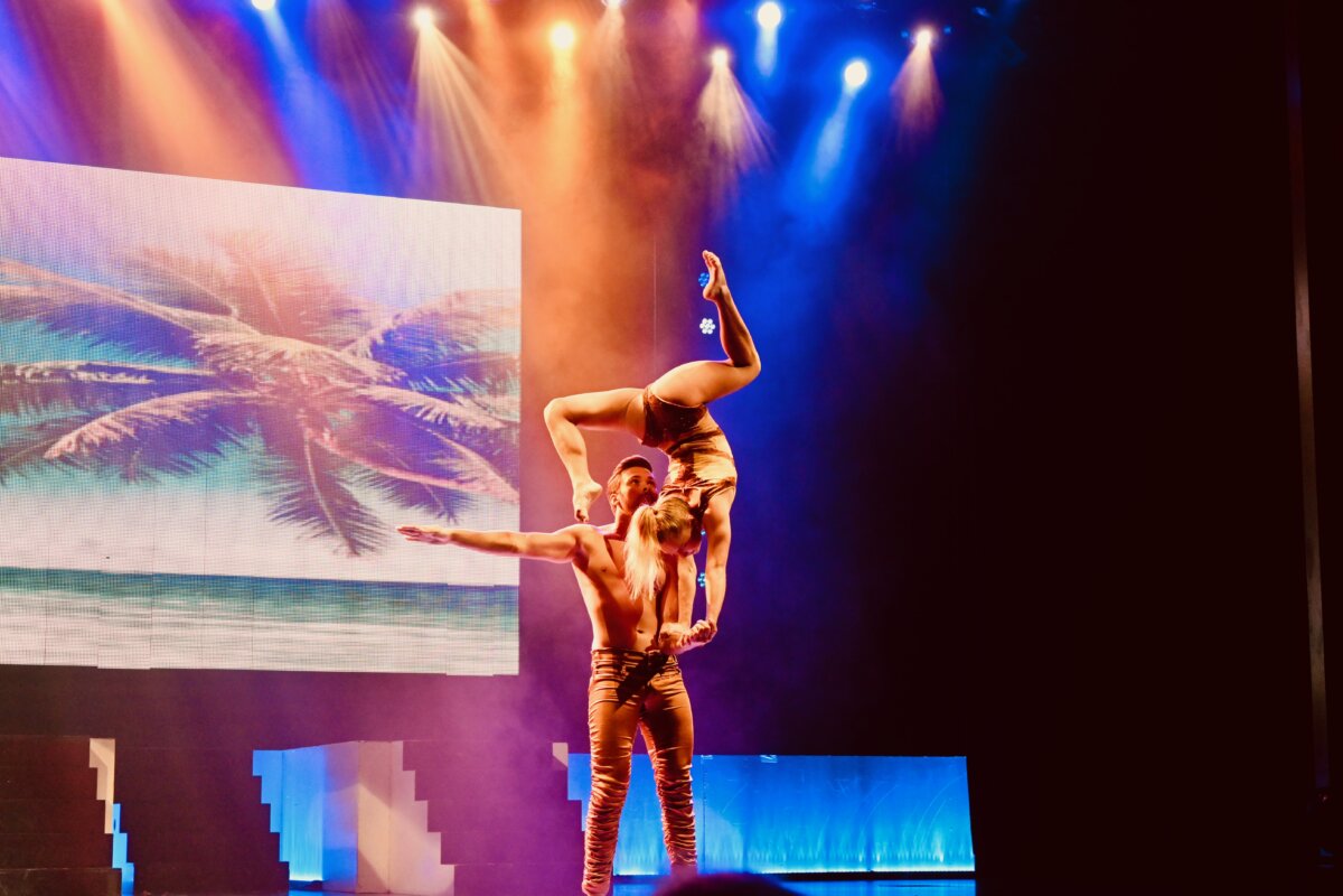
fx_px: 2294
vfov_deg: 22.1
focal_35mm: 62
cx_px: 672
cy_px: 448
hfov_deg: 32.6
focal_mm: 41
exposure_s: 1/60
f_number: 5.6
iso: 2800
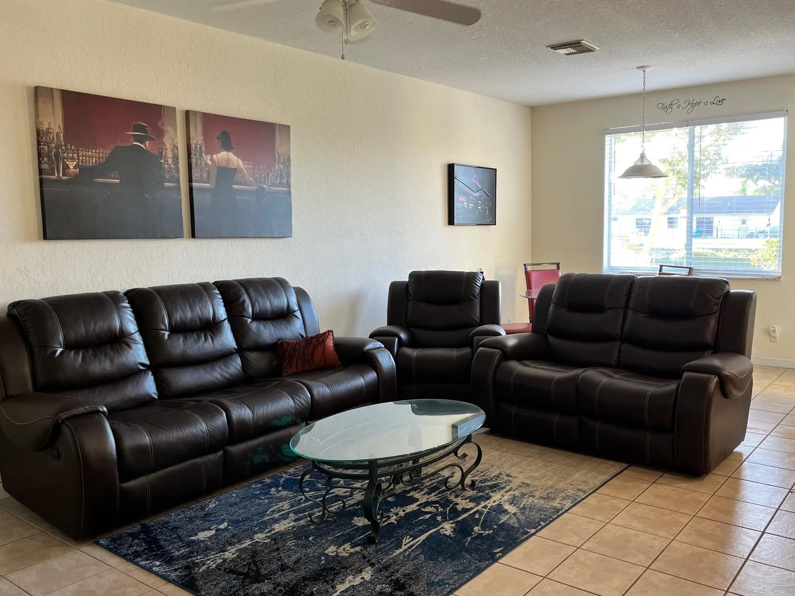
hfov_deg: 59.7
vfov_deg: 46.8
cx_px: 455
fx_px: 689
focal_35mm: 30
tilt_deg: -6.6
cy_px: 298
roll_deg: +1.1
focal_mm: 5.1
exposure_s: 1/60
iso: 80
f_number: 1.6
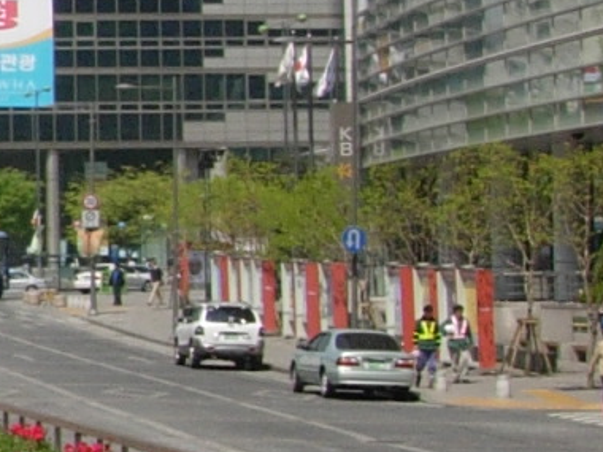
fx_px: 3571
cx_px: -887
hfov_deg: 8.7
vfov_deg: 7.2
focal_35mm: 205
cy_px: 117
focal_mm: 7.8
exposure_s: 1/724
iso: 64
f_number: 4.8
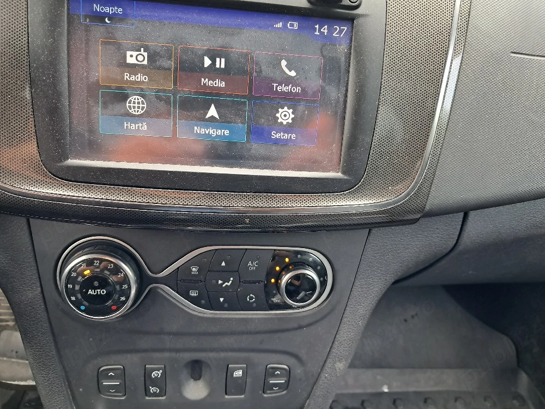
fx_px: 425
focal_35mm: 27
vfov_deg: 51.4
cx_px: 272
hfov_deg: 65.3
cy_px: 204
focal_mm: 4
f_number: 1.8
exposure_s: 1/50
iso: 160
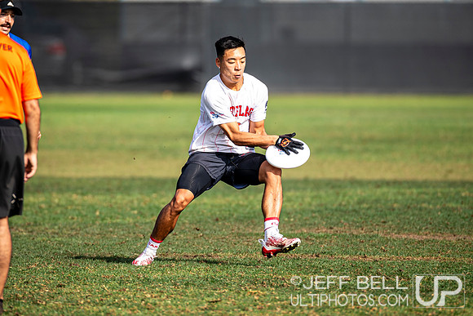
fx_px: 6817
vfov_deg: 2.7
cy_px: 130
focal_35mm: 519
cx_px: 229
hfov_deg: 4.0
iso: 100
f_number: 3.2
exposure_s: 1/1250
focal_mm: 300
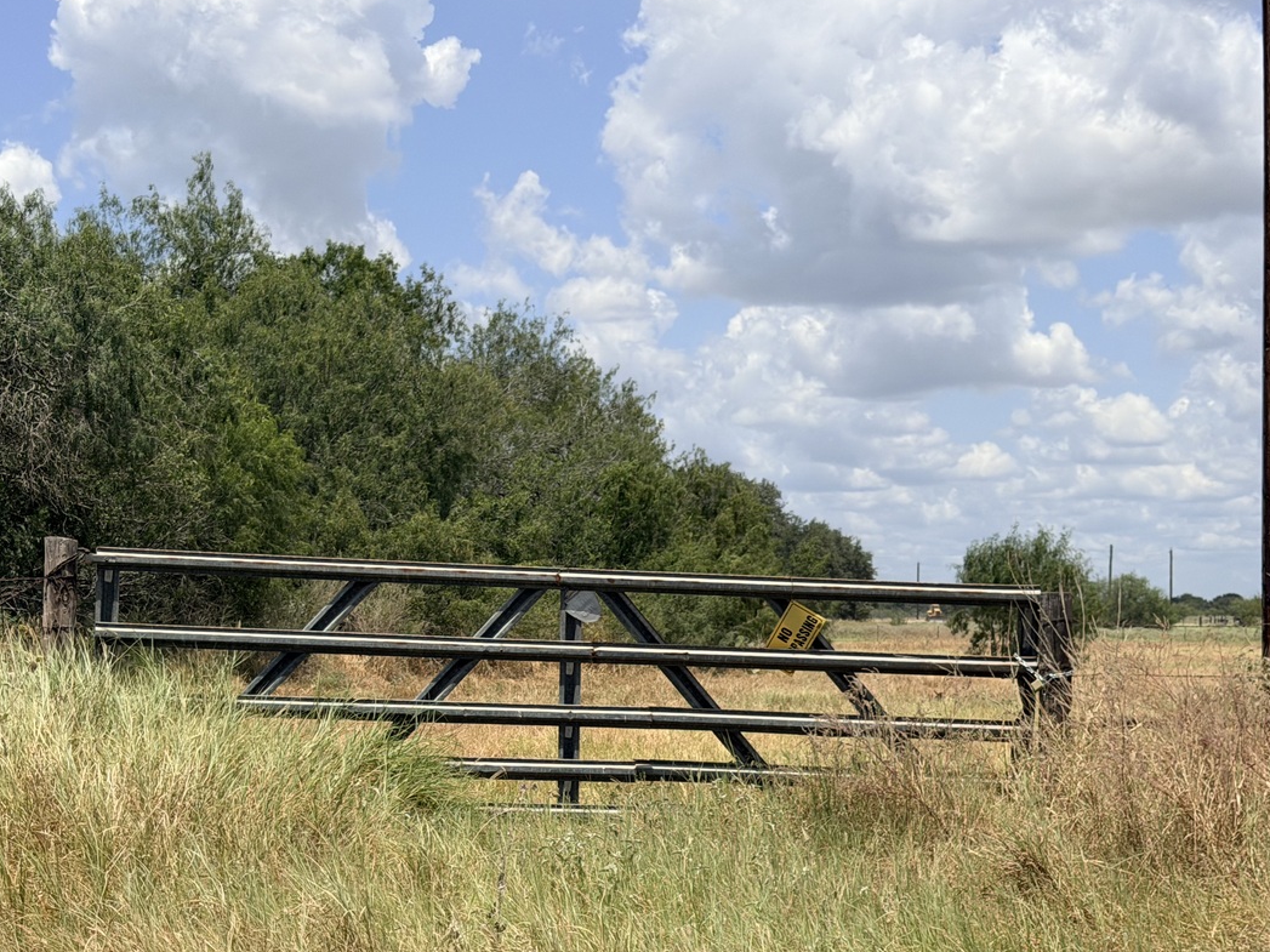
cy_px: 637
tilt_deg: -0.4
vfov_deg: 22.2
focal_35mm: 66
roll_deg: +0.9
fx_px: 2421
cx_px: 537
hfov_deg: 29.3
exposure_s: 1/9901
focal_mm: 6.76
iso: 64
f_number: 1.78
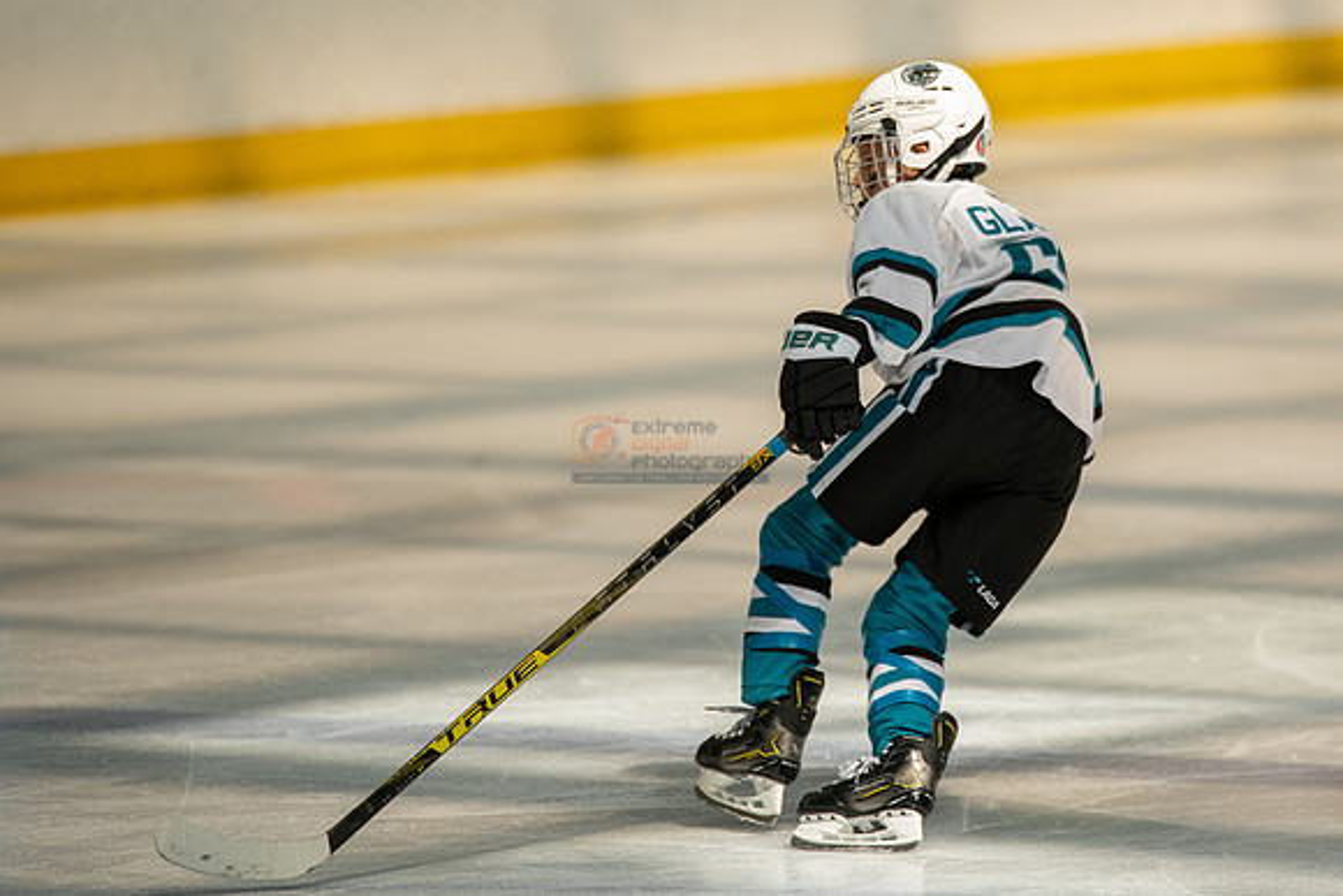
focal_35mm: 418
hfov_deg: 4.9
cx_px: 936
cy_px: 272
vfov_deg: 3.3
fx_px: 15599
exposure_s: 1/6400
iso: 1600
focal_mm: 300
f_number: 3.2
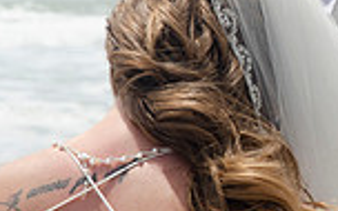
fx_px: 4818
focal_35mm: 523
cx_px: 427
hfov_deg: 4.0
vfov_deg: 2.5
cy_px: 24
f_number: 11
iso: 100
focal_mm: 90
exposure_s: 1/250
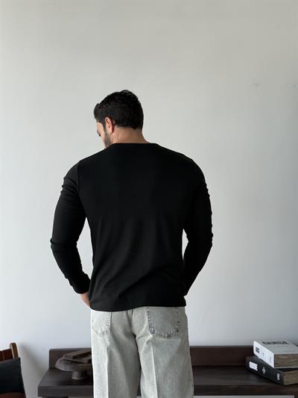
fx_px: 551
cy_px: 199
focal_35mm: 48
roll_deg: +0.1
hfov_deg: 30.3
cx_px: 149
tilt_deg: +2.0
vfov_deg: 39.6
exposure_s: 1/351
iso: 64
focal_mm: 6.76
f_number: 1.78
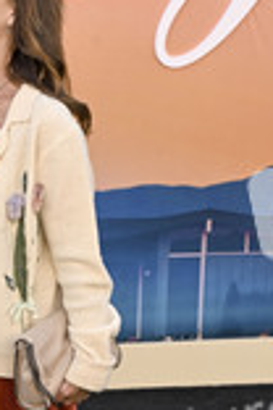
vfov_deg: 17.9
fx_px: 1285
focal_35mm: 113
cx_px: -66
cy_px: 329
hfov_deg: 11.8
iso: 500
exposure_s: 1/320
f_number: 7.1
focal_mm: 44
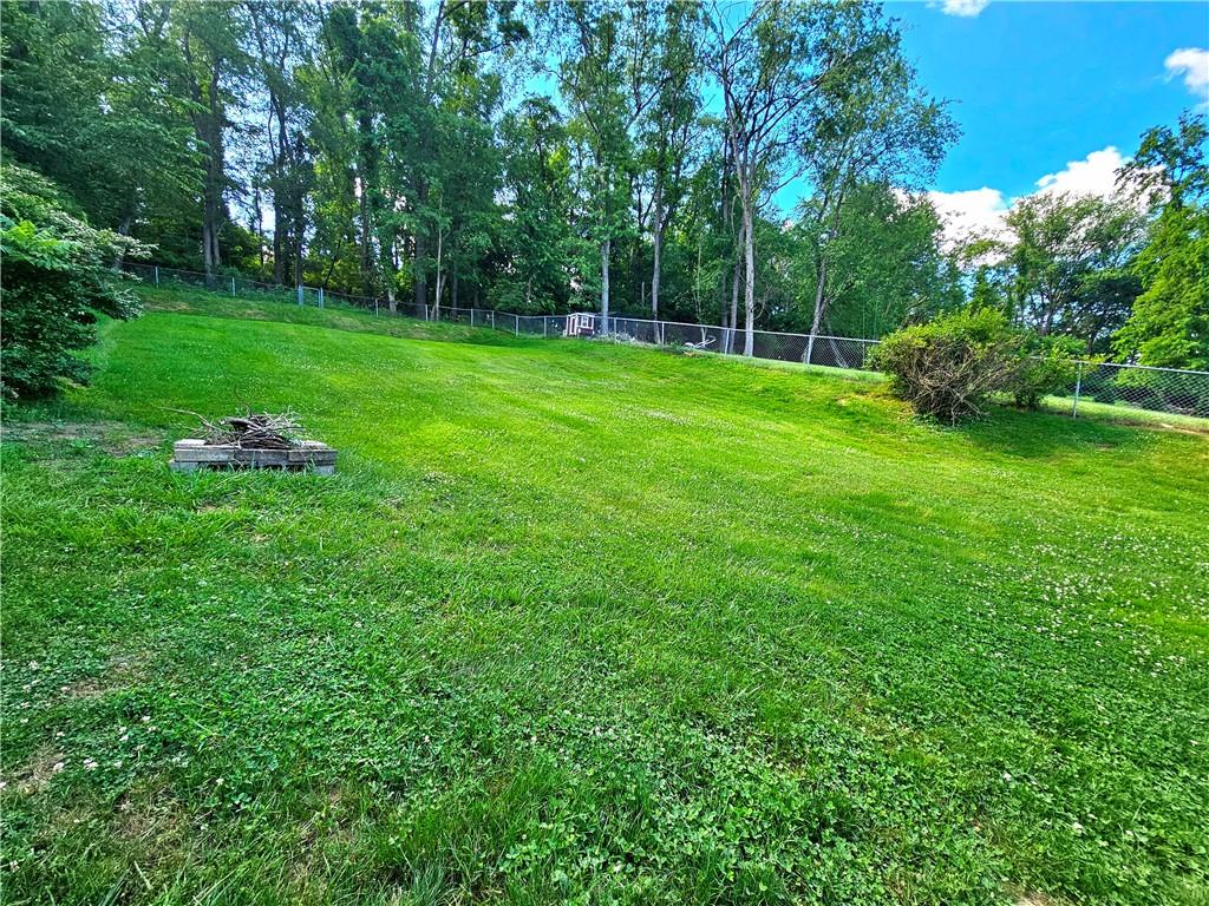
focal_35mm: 13
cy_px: 453
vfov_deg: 89.9
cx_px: 604
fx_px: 454
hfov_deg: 106.2
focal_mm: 2.2
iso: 50
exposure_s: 1/270
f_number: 2.2
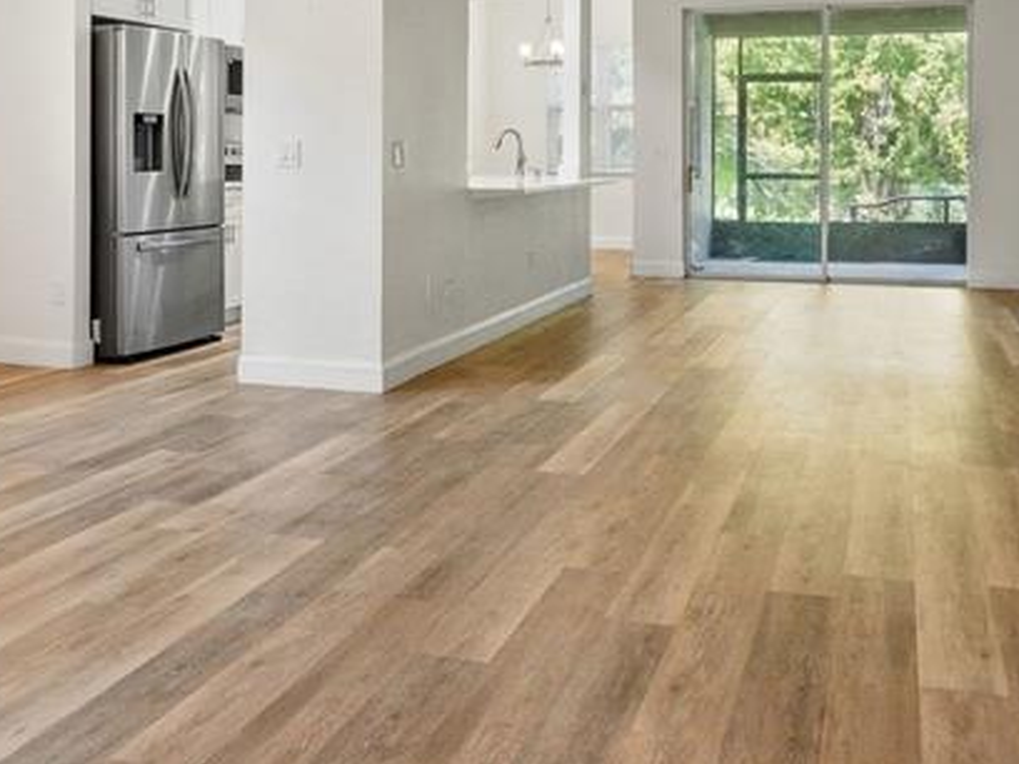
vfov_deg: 34.2
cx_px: 524
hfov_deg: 45.8
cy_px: 169
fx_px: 1207
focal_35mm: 41
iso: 3200
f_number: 9
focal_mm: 17
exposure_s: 1/30
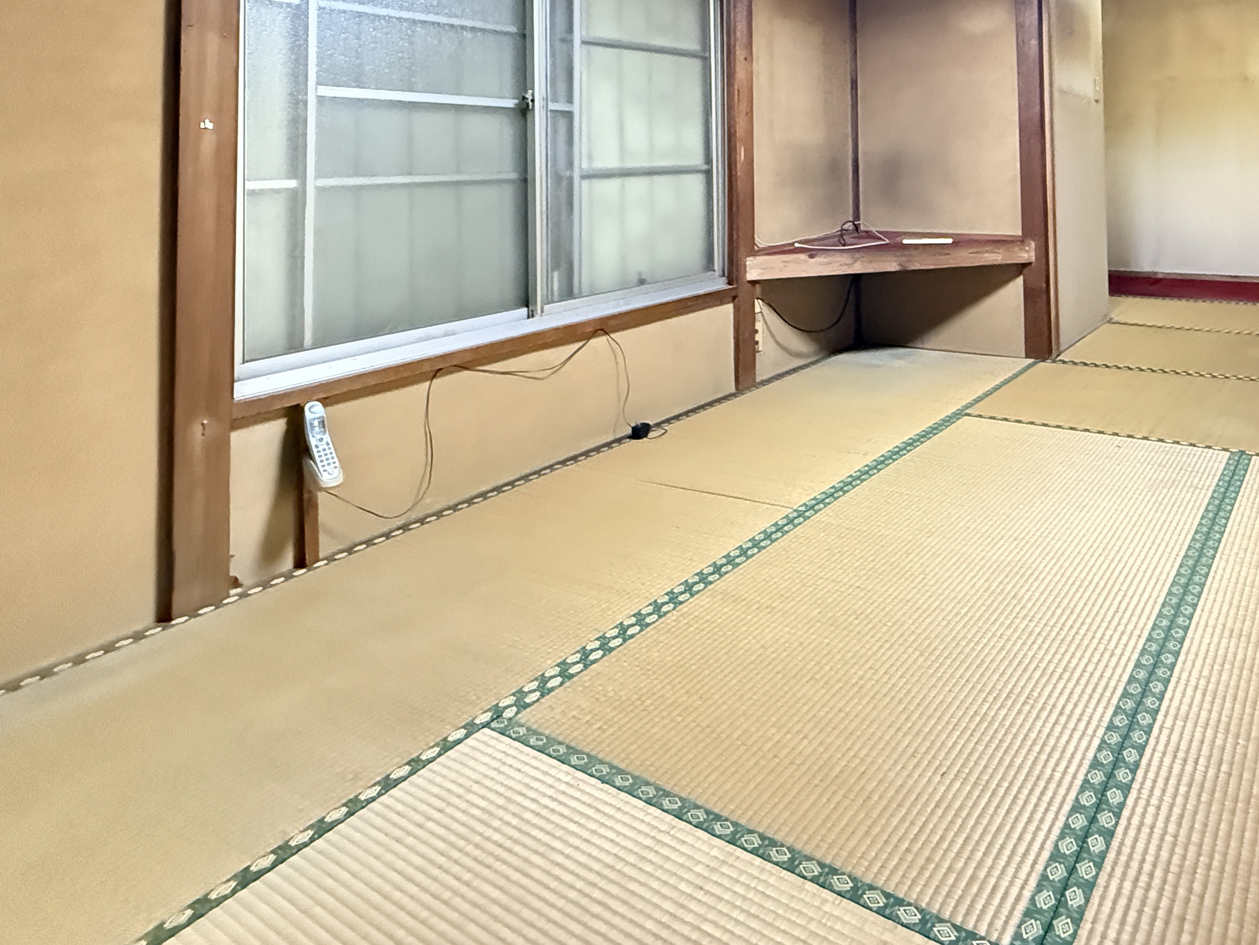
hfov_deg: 69.0
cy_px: 137
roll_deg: +1.0
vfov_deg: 51.7
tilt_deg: +2.0
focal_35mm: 24
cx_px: 866
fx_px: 873
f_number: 2.2
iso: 1250
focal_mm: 2.22
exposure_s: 1/50
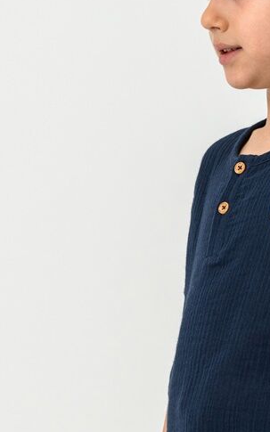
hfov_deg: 3.0
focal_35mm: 439
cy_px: 482
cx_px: 214
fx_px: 5170
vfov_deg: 4.8
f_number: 8
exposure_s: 1/125
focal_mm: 116
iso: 160
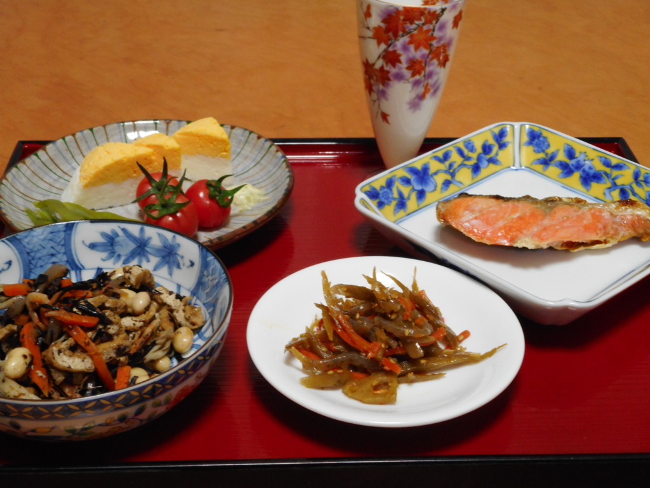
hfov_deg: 32.7
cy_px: 244
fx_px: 1108
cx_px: 325
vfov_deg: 24.8
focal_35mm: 59
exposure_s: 1/13
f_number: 5.1
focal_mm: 10.5
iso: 400
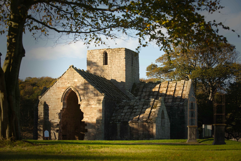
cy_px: 80
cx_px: 120
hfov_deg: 14.6
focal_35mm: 140
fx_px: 938
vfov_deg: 9.8
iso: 160
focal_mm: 140
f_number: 6.3
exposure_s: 1/200
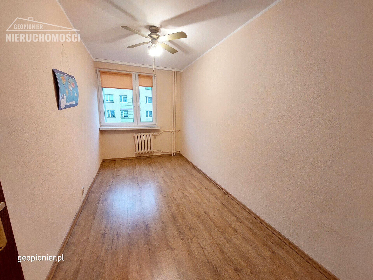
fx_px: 140
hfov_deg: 106.2
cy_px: 140
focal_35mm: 13
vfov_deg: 89.9
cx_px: 186
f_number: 2.2
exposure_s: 1/33
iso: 320
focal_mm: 1.74
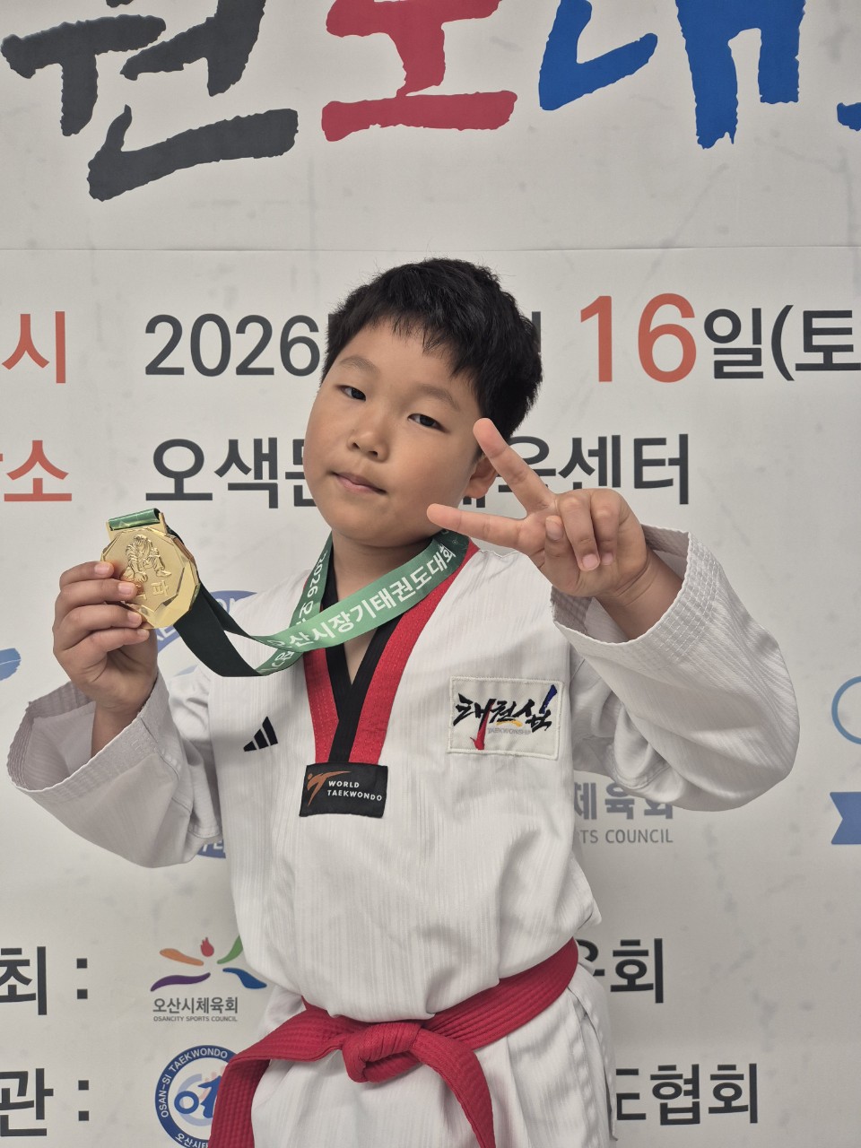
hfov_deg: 58.9
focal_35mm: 23
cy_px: 574
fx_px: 763
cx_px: 430
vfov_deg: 73.9
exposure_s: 1/120
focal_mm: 5.4
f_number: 1.8
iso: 160
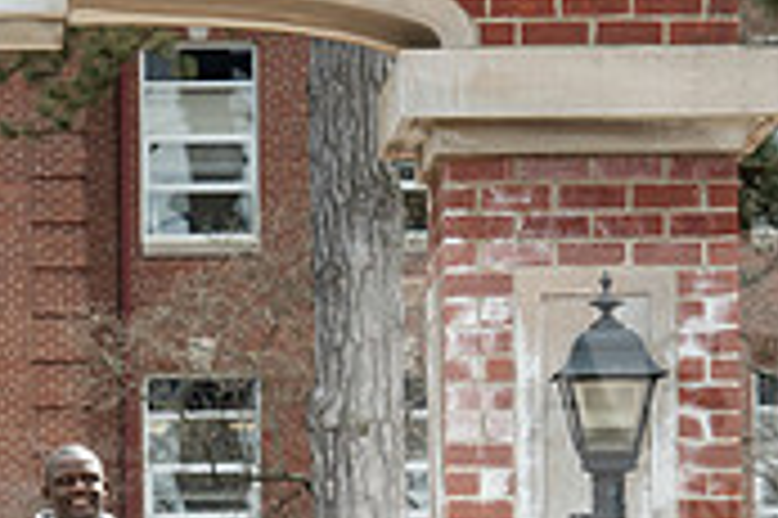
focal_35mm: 419
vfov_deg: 3.3
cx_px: 216
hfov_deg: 4.9
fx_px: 9046
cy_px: 791
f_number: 8
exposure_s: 1/320
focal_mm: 125
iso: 400
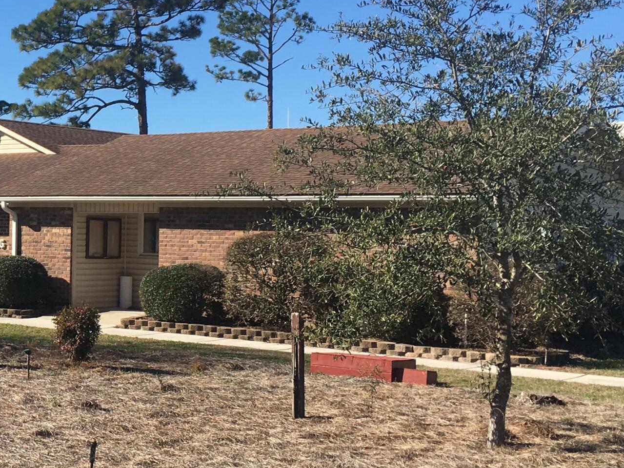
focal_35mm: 68
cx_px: -37
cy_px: 199
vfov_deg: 21.6
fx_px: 1226
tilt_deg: +0.0
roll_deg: -0.5
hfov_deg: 26.6
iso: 25
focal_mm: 4.15
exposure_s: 1/1166
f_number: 2.2
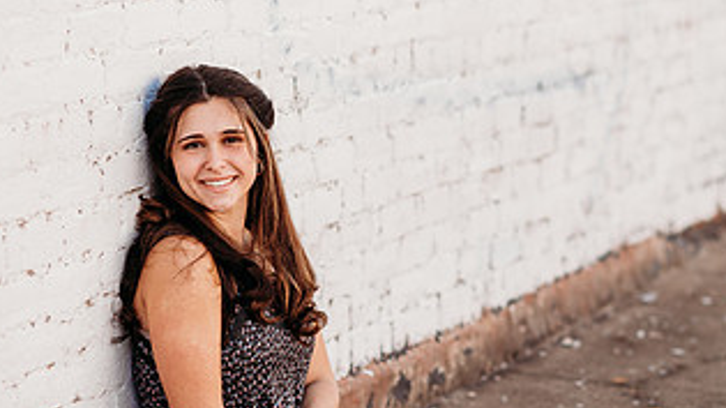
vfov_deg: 7.4
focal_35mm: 164
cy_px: 273
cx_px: 449
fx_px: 3156
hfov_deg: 13.1
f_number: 2.2
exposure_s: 1/800
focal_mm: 85
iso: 100
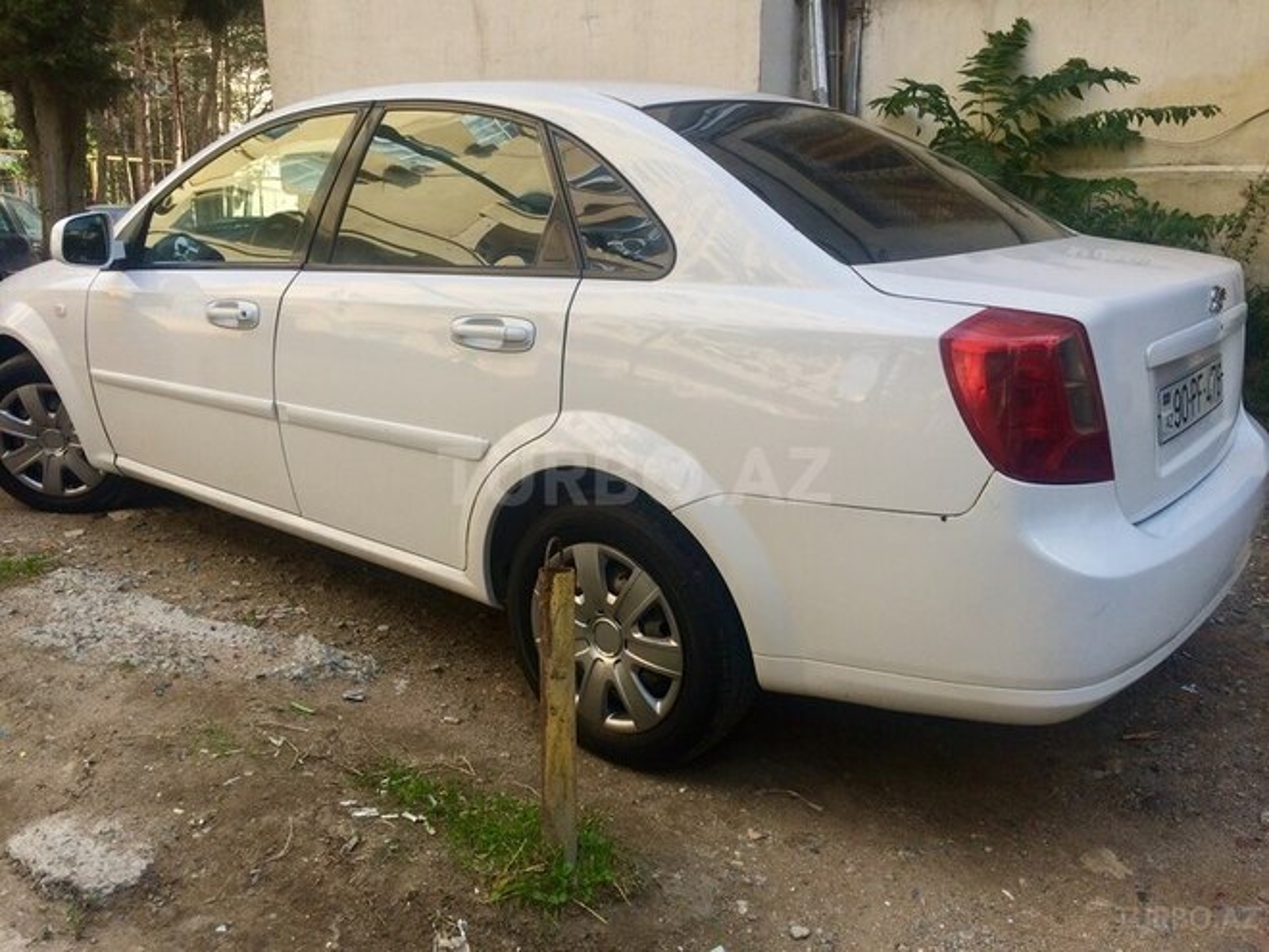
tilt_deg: -15.9
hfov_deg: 61.7
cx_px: 634
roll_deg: +0.3
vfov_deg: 48.2
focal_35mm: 29
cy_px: 476
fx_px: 1063
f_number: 2.2
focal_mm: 4.15
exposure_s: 1/586
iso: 32
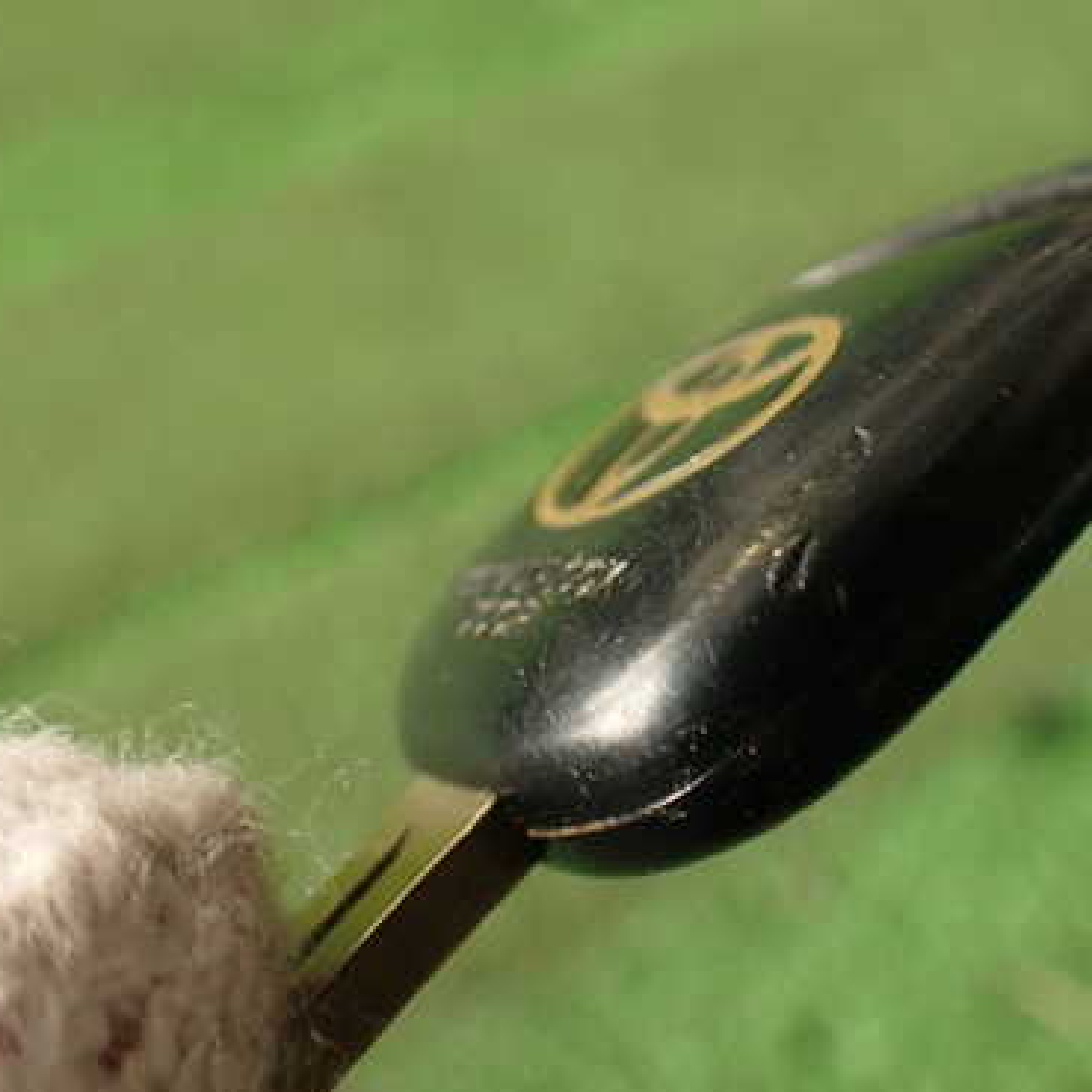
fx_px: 1642
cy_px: 547
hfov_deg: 36.1
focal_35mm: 46
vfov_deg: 36.8
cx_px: 796
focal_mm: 5.79
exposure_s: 1/50
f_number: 2.4
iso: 200
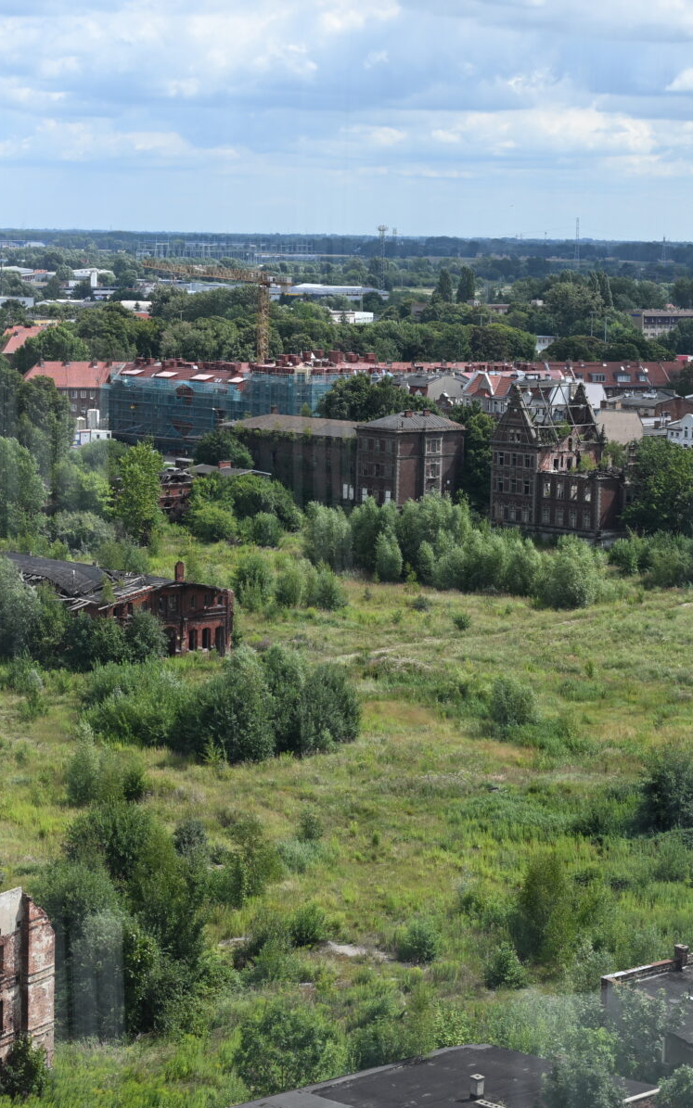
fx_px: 2508
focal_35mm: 83
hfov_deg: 15.7
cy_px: 443
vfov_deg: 24.9
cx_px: 329
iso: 100
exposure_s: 1/250
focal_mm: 38
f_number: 8
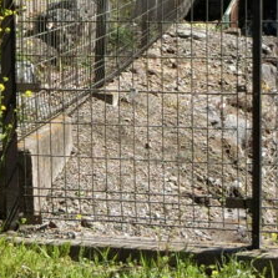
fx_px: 1254
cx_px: 21
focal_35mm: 138
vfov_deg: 12.6
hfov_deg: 12.5
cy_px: 87
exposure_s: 1/1000
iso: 200
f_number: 3.9
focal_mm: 6
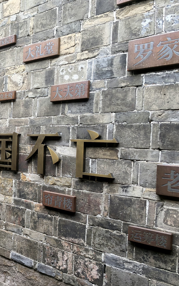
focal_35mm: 39
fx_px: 304
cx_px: -13
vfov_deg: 50.4
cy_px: 141
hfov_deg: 29.8
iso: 500
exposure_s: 1/100
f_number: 2
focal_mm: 5.75
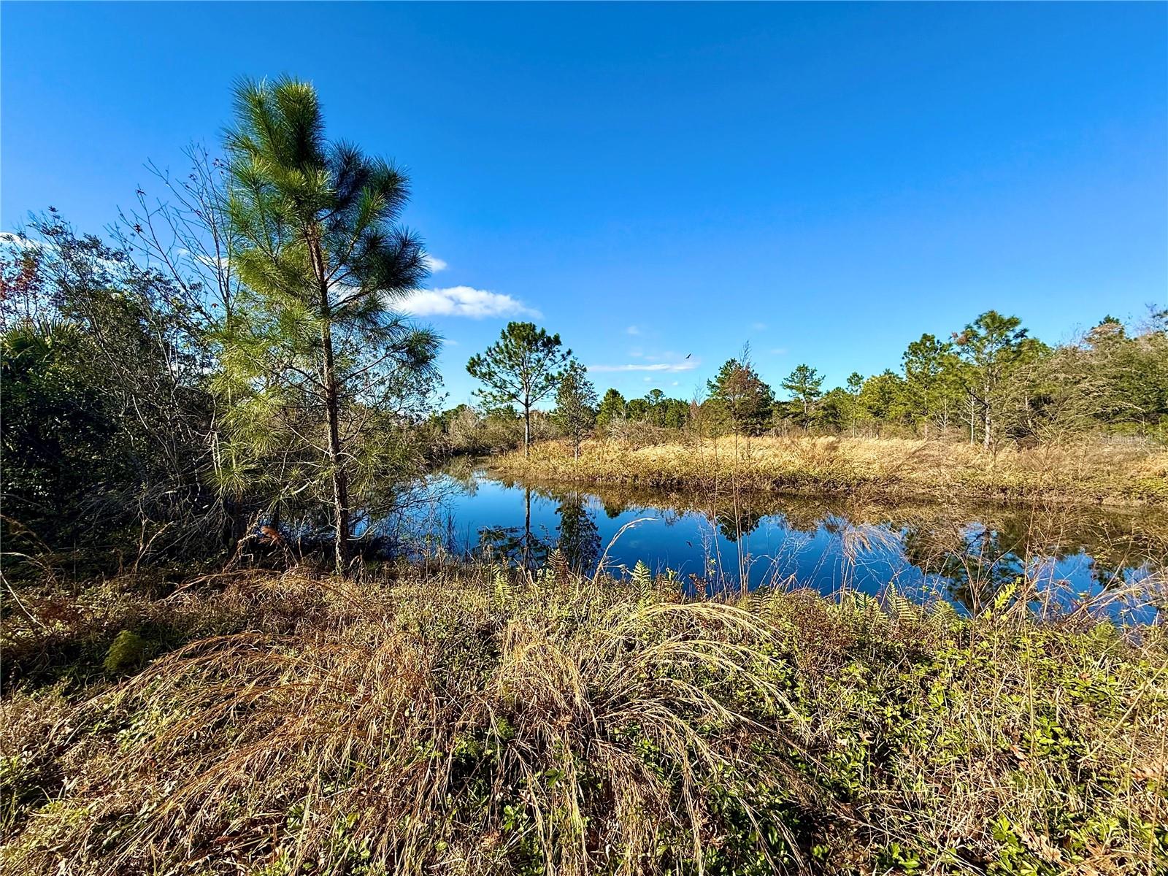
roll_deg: -0.6
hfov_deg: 102.1
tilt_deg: +0.5
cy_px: 438
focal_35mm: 14
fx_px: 472
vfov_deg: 85.7
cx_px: 584
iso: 50
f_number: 2.2
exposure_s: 1/1656
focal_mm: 2.22
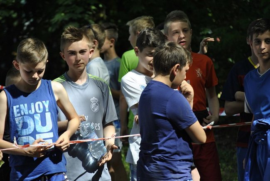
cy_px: 90
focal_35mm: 202
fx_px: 1522
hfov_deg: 10.1
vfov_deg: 6.8
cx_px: 135
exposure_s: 1/500
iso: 320
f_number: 5
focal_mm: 135
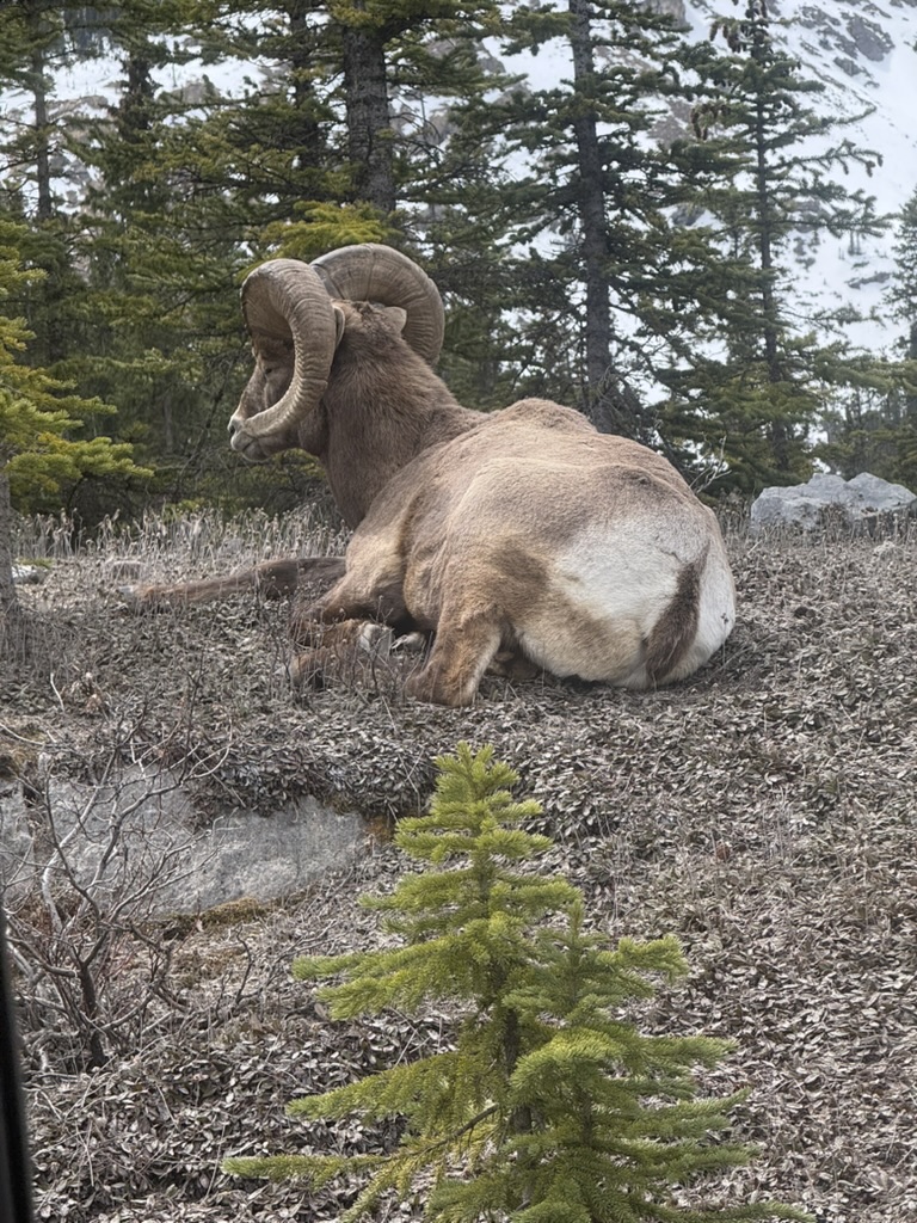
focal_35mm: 120
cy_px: 612
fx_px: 4239
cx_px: 458
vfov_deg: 16.4
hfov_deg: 12.3
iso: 64
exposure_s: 1/1148
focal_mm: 15.66
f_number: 2.8
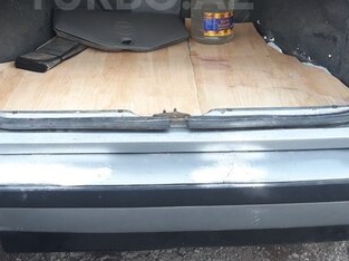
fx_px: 574
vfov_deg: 24.3
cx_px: 139
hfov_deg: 33.7
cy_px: -7
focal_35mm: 57
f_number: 1.7
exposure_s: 1/102
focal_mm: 3.71
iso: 40
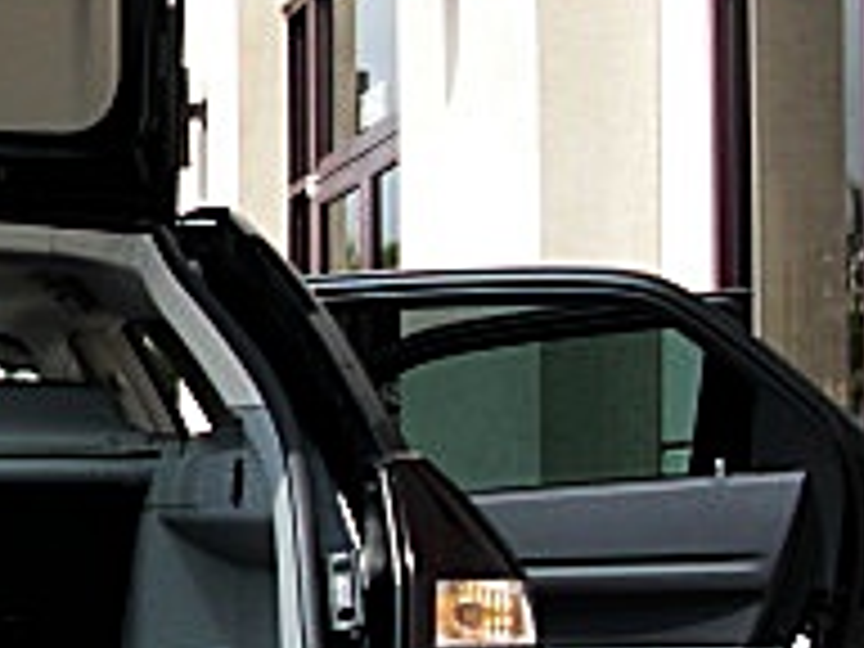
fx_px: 2995
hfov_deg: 15.4
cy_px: 441
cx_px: -346
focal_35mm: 120
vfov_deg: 12.3
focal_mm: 6.3
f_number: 2.8
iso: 50
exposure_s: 1/500
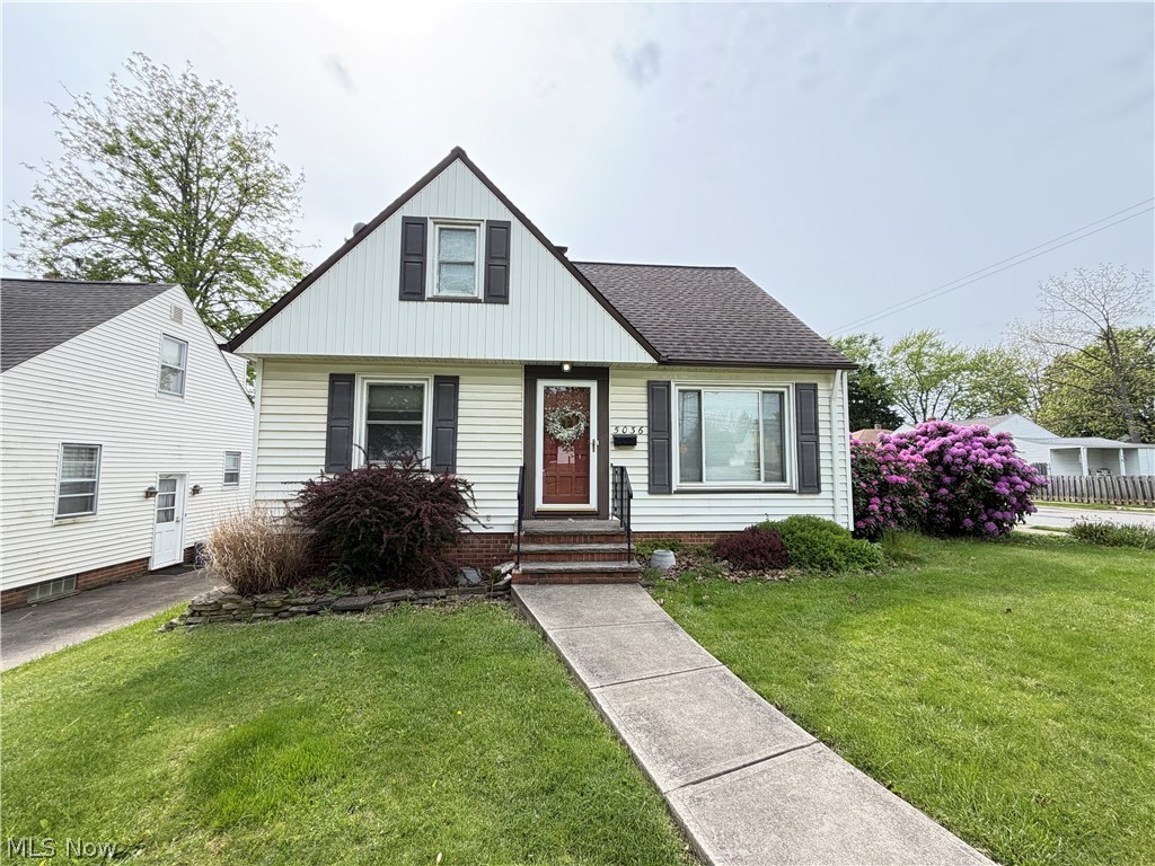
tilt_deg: +4.2
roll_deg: -0.3
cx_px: 578
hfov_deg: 102.1
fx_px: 467
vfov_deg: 85.7
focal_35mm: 14
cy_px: 433
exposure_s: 1/411
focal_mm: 2.22
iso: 50
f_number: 2.2
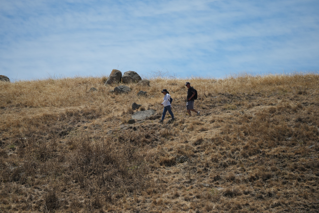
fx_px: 3544
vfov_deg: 3.4
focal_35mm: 400
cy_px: 106
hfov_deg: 5.2
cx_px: 160
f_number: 6.3
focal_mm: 400
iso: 500
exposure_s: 1/2500
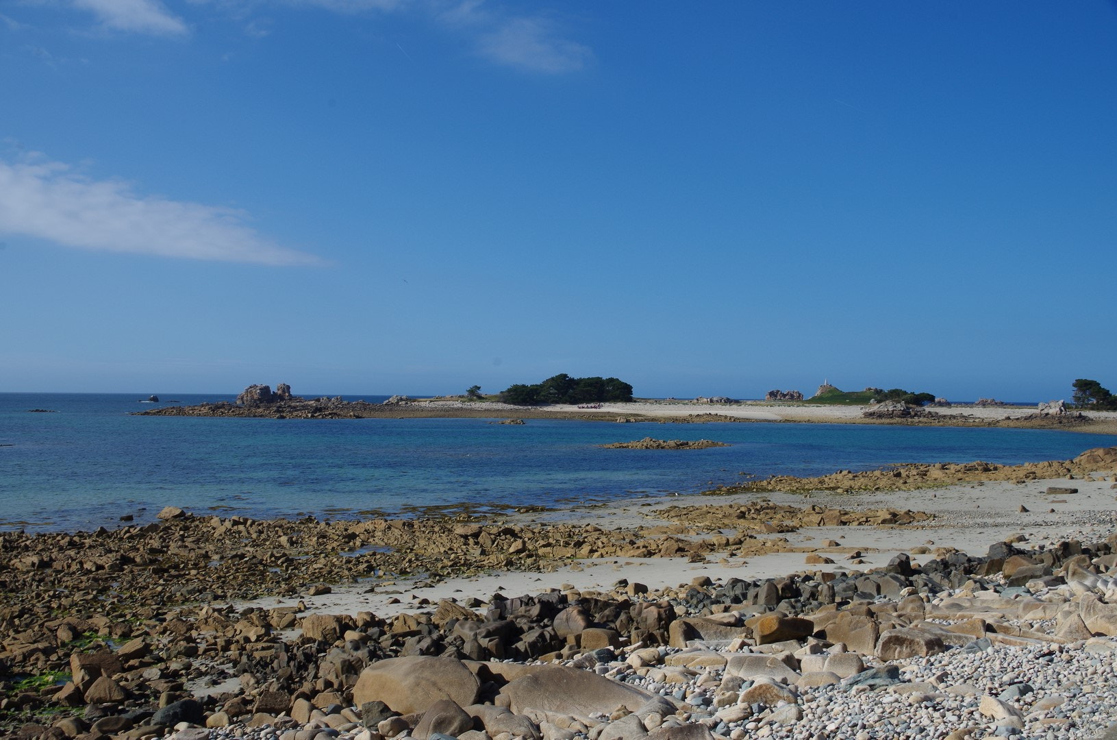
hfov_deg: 48.5
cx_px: 558
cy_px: 370
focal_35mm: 40
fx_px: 1238
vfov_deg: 33.3
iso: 100
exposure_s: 1/125
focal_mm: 26.88
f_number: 11
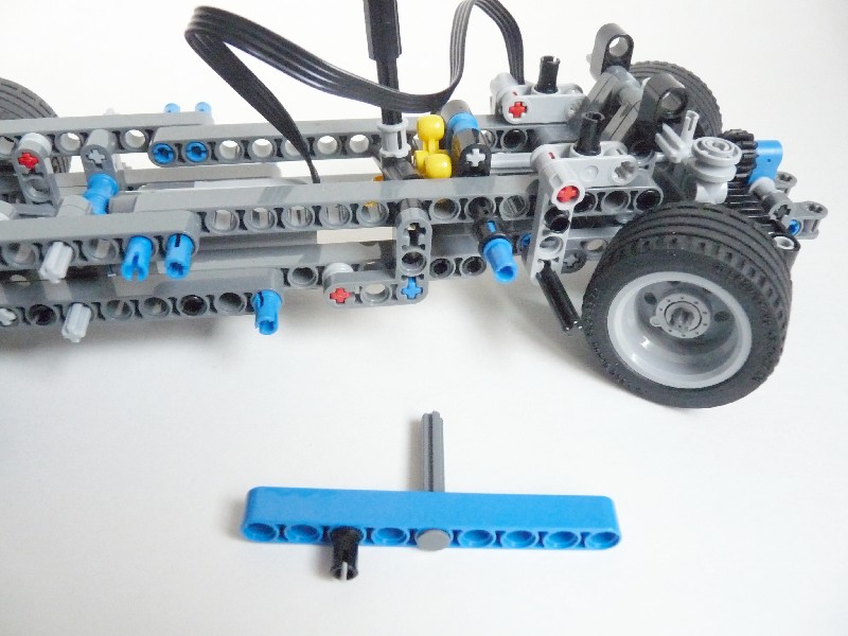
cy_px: 318
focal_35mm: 31
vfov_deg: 45.4
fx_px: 759
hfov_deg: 58.4
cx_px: 424
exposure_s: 1/50
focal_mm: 5.4
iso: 800
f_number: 3
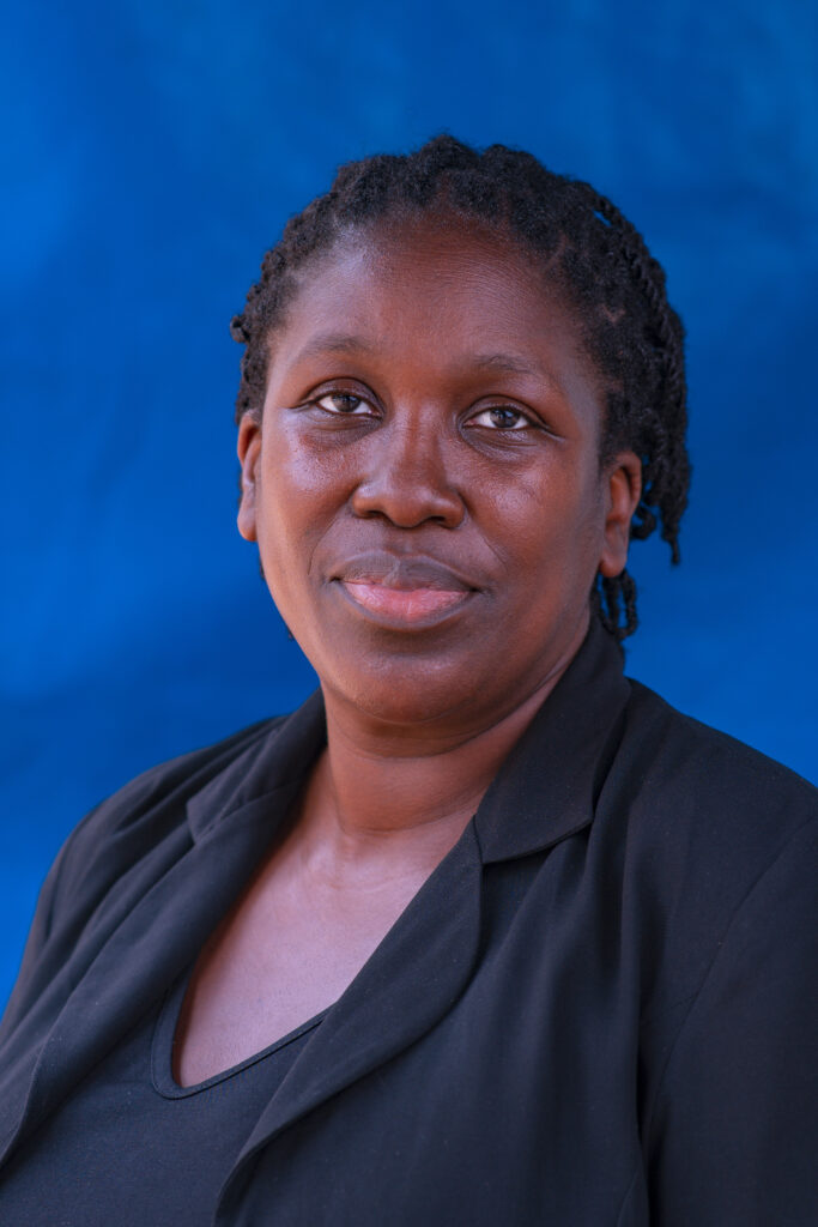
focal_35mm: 127
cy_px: 614
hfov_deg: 10.8
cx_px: 409
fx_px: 4327
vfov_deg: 16.1
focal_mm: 85
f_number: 3.2
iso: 160
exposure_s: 1/250
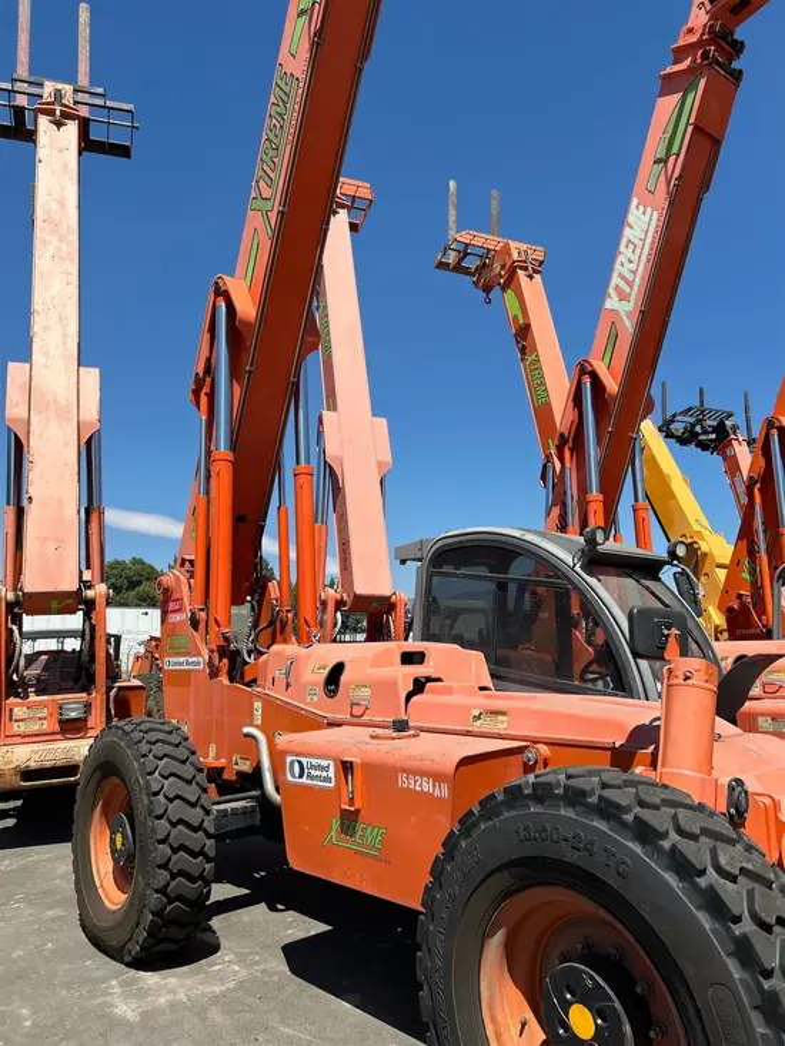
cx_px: 392
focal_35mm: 26
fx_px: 786
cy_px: 523
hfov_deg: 53.1
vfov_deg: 67.3
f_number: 1.5
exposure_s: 1/3831
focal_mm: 5.7
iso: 50
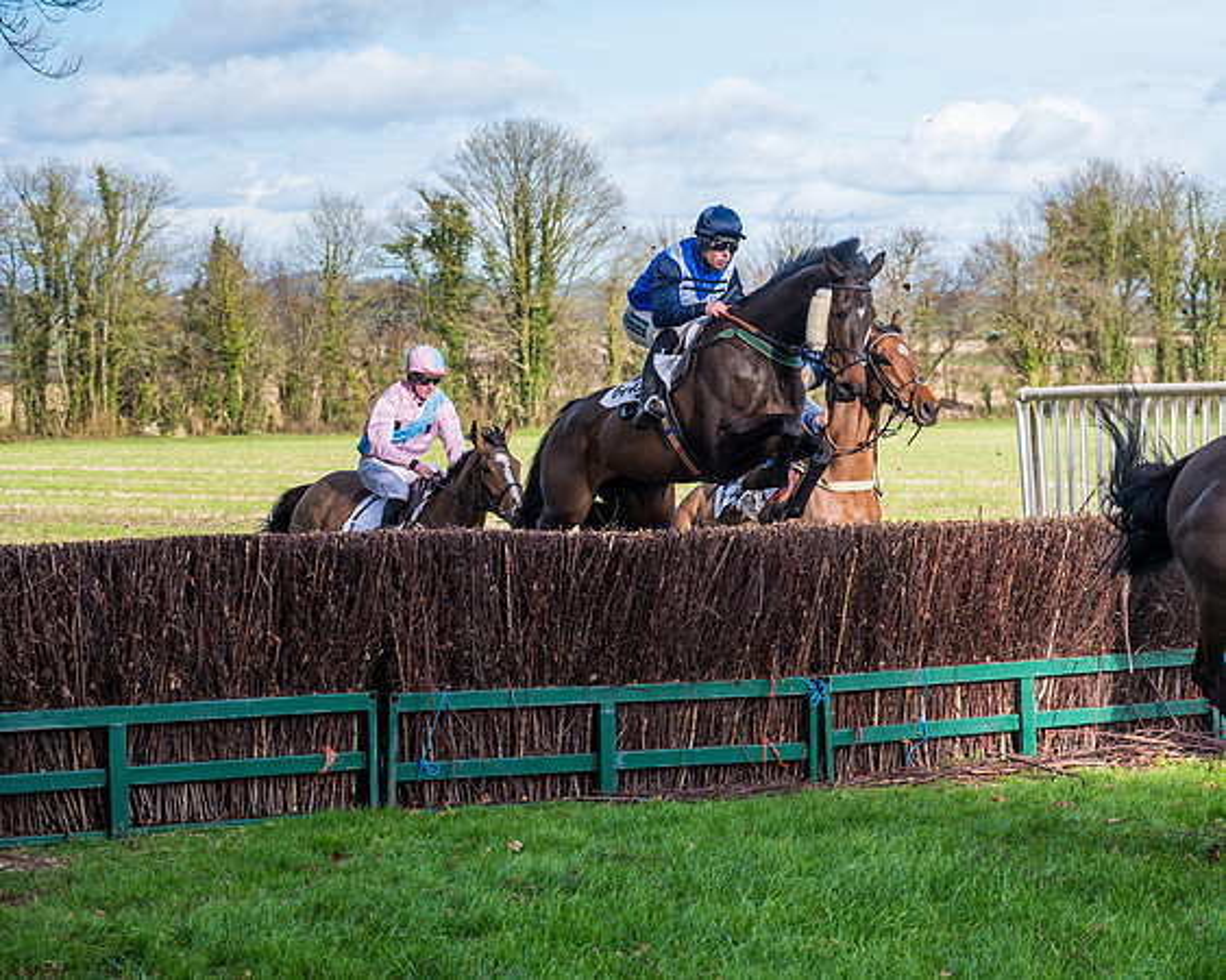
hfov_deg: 17.9
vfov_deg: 14.4
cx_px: 972
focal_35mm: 107
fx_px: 3870
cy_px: 448
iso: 250
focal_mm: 70
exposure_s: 1/1250
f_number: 4
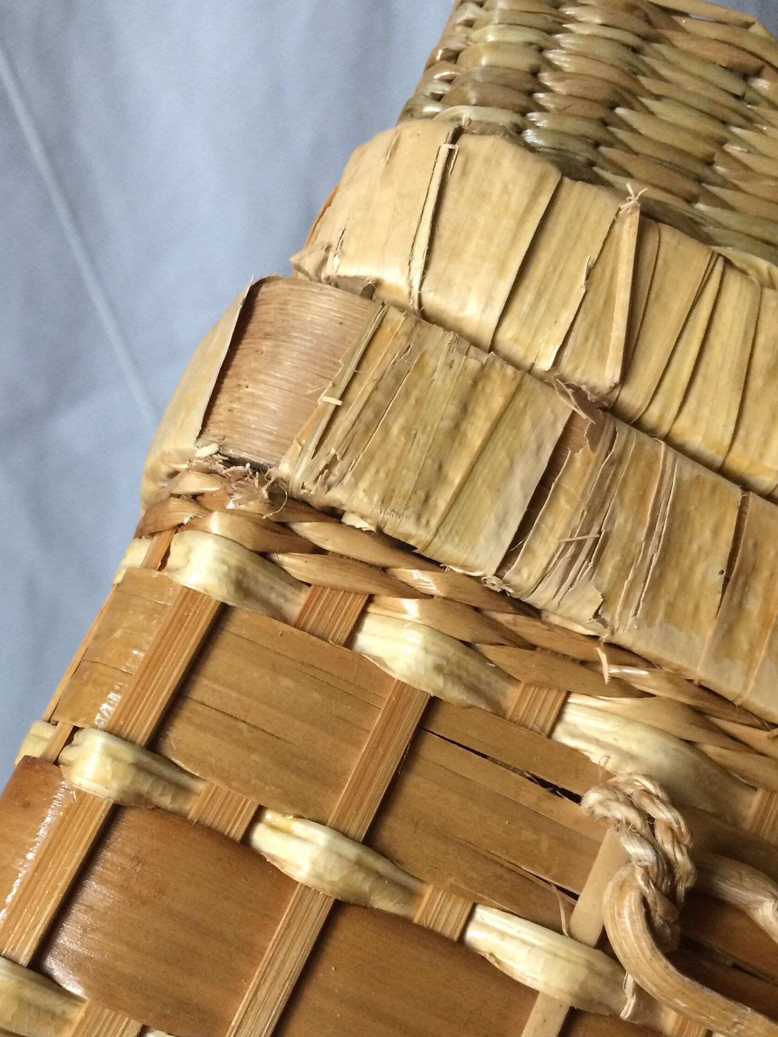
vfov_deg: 43.6
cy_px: 750
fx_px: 1259
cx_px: 352
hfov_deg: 34.3
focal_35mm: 42
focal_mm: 4.15
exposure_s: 1/33
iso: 160
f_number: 2.2
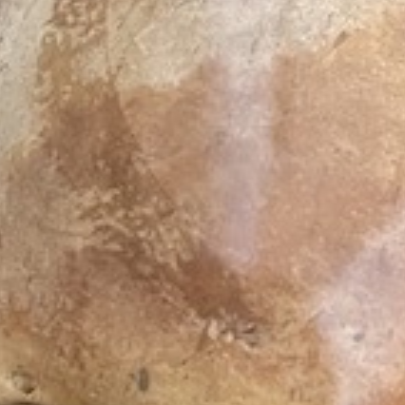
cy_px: 385
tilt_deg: -32.2
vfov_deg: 10.5
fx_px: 2197
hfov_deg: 10.5
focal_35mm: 166
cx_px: 362
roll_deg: -2.4
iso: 200
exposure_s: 1/50
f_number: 1.6
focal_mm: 5.1
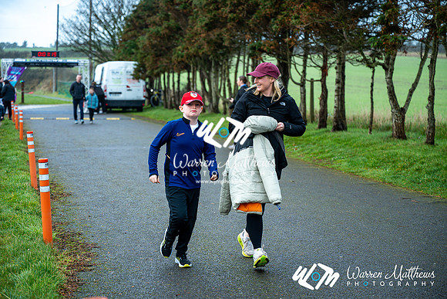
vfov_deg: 19.5
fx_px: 869
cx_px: 224
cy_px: 150
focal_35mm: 70
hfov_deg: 28.8
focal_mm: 70
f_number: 2.8
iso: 500
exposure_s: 1/1250
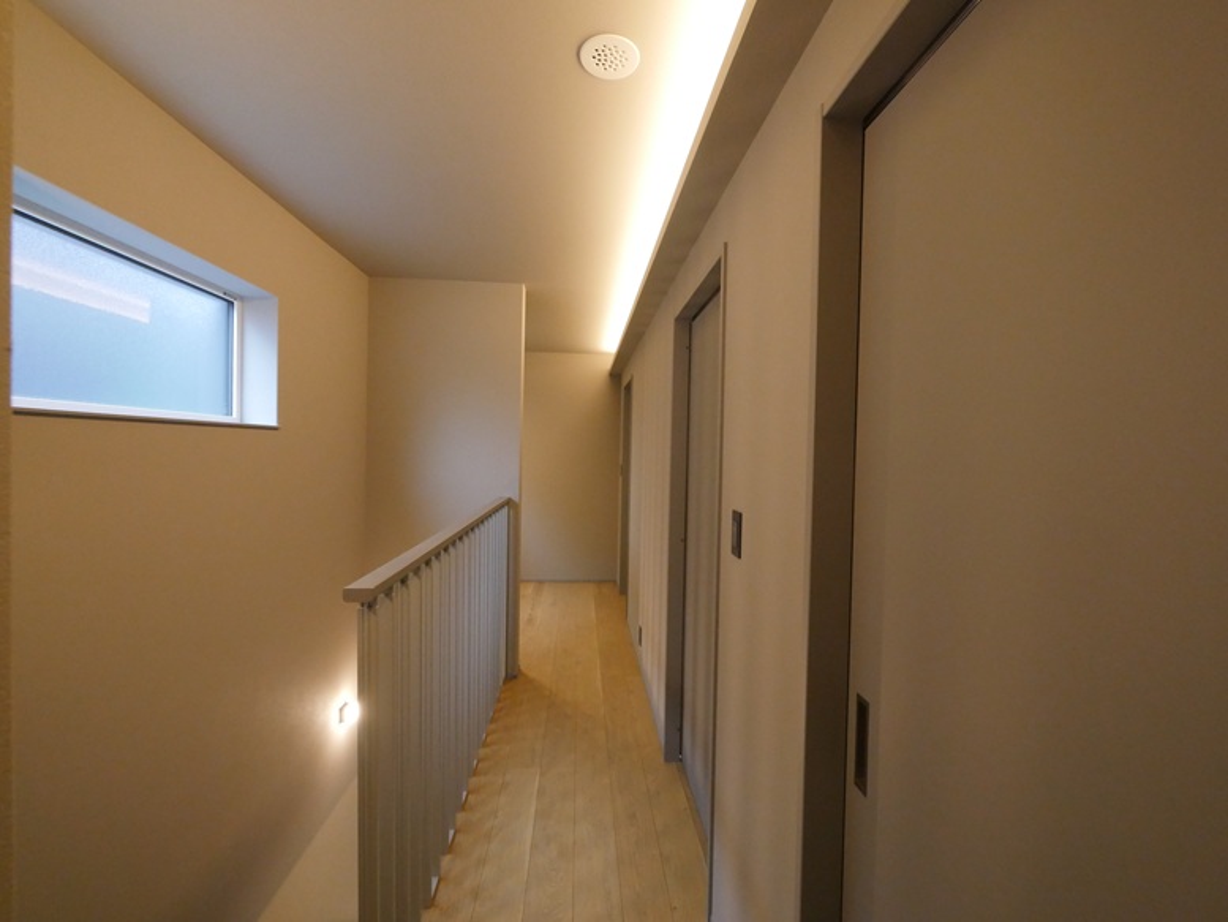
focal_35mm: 14
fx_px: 497
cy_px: 461
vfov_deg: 85.7
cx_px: 614
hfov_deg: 102.1
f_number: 4
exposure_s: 1/125
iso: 3200
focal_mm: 7
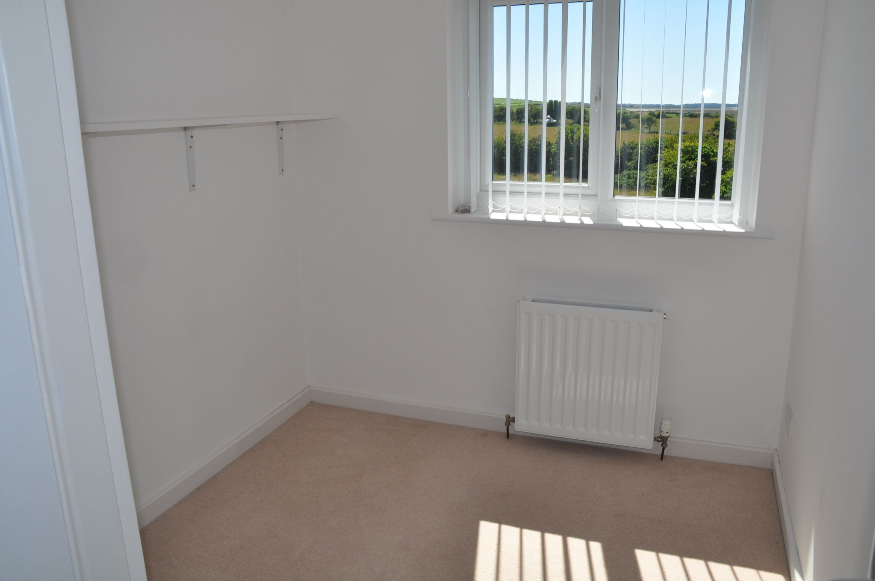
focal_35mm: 27
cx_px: 438
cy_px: 290
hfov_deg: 67.4
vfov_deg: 47.8
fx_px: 655
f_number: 9
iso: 200
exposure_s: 1/200
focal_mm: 18
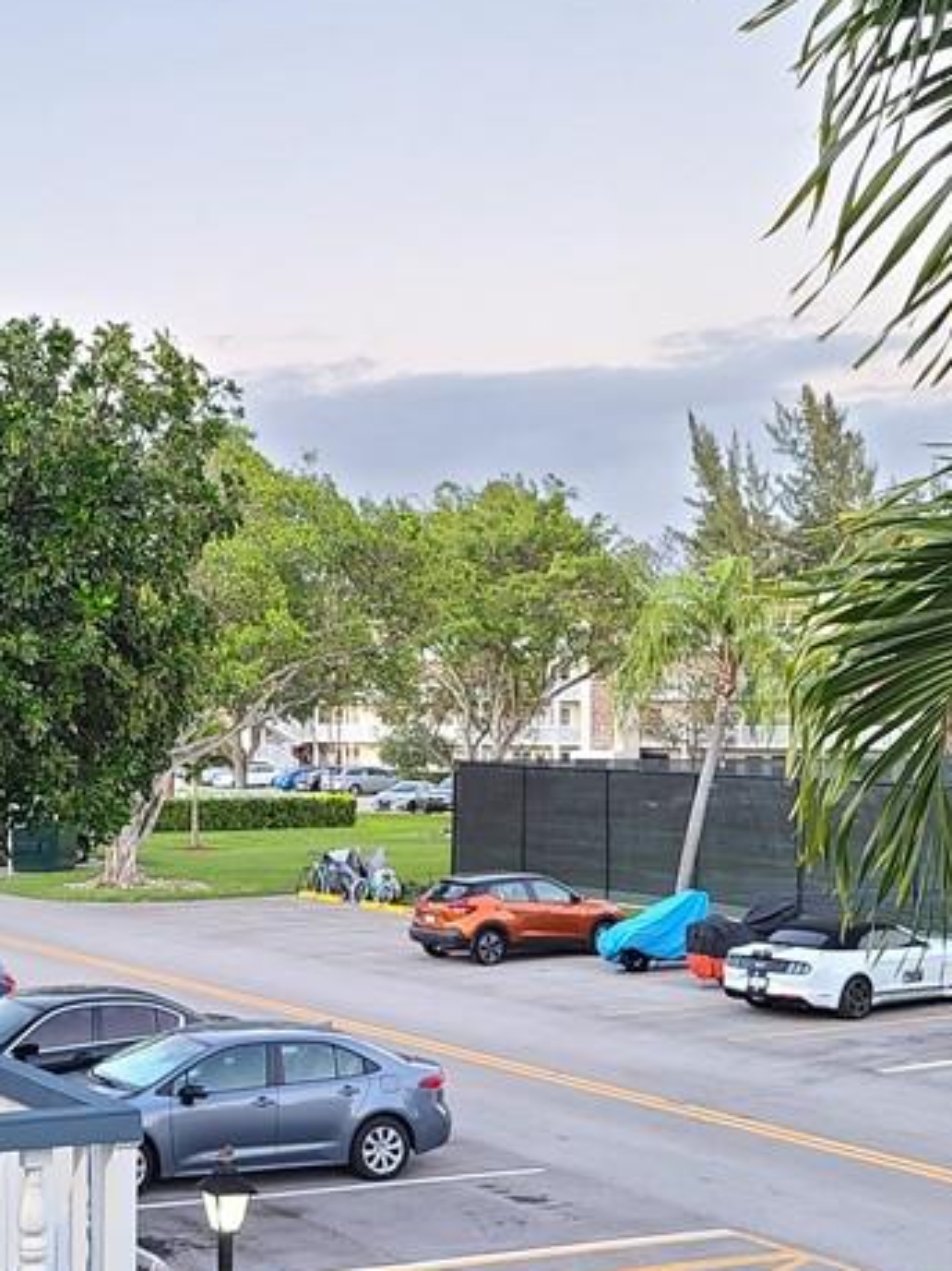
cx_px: 174
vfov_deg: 33.2
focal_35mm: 58
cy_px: 734
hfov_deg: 24.8
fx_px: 2128
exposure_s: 1/39
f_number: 1.8
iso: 160
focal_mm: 5.4
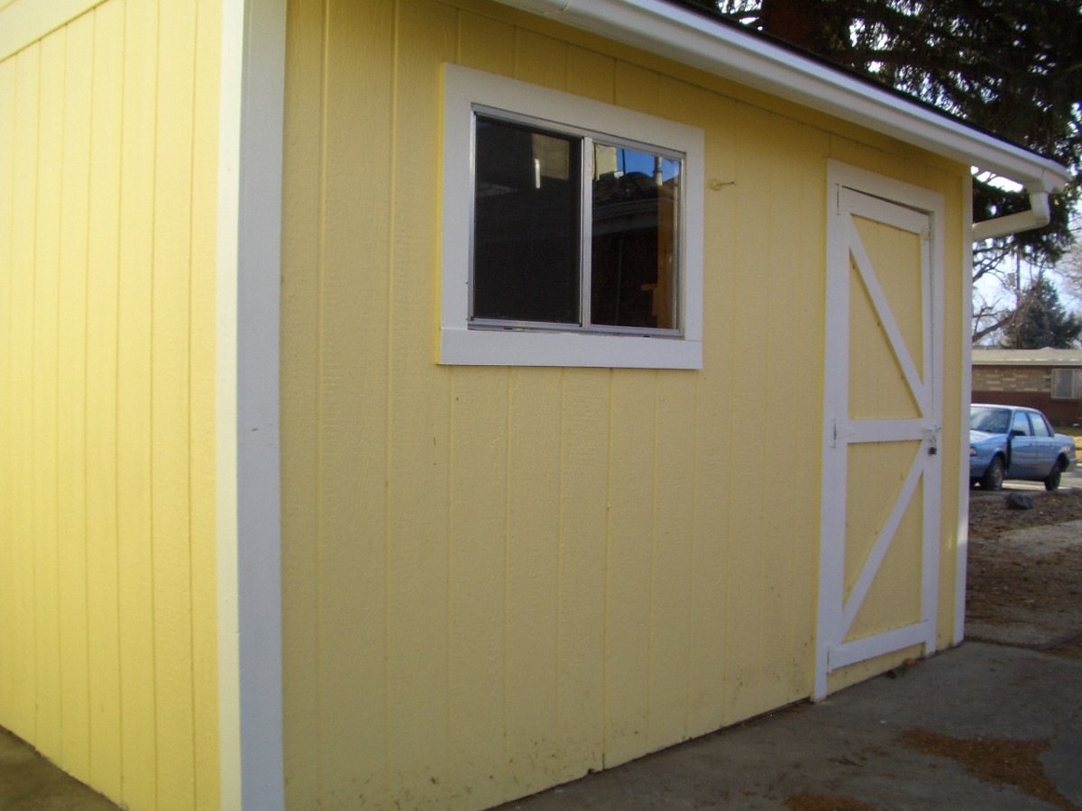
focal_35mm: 35
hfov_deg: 52.6
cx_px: 541
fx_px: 1094
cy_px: 406
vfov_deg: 40.7
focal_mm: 5.8
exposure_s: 1/125
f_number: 4.3
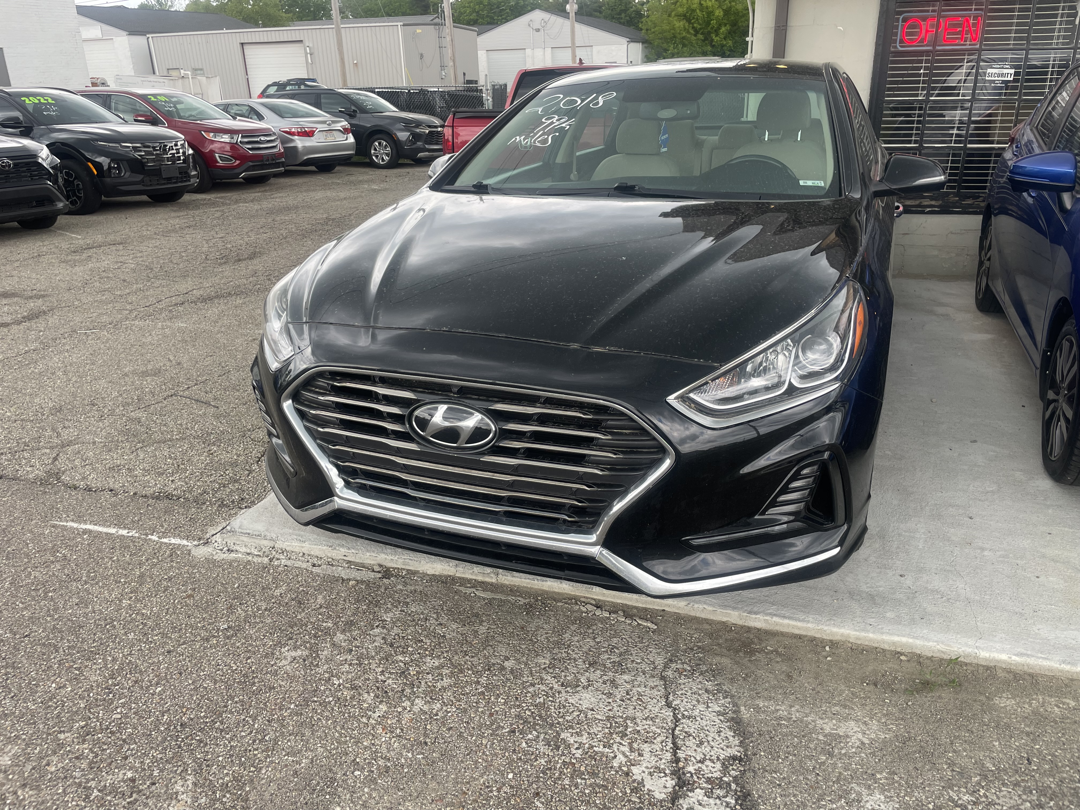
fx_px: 811
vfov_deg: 53.1
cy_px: 405
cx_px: 540
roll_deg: +1.2
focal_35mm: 26
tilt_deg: -21.6
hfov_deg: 67.3
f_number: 1.6
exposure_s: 1/315
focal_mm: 4.2
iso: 32
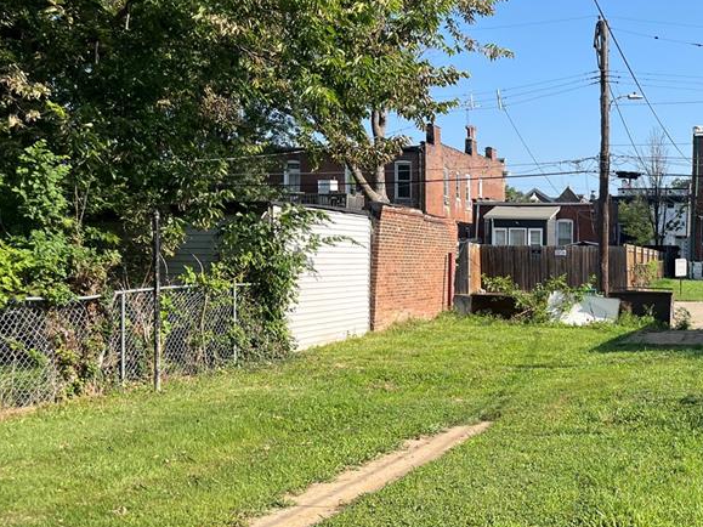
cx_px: 579
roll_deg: -2.4
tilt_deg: -0.1
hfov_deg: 39.4
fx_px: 934
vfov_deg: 31.5
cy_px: 291
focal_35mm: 46
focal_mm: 5.1
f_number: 1.6
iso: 50
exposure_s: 1/2222
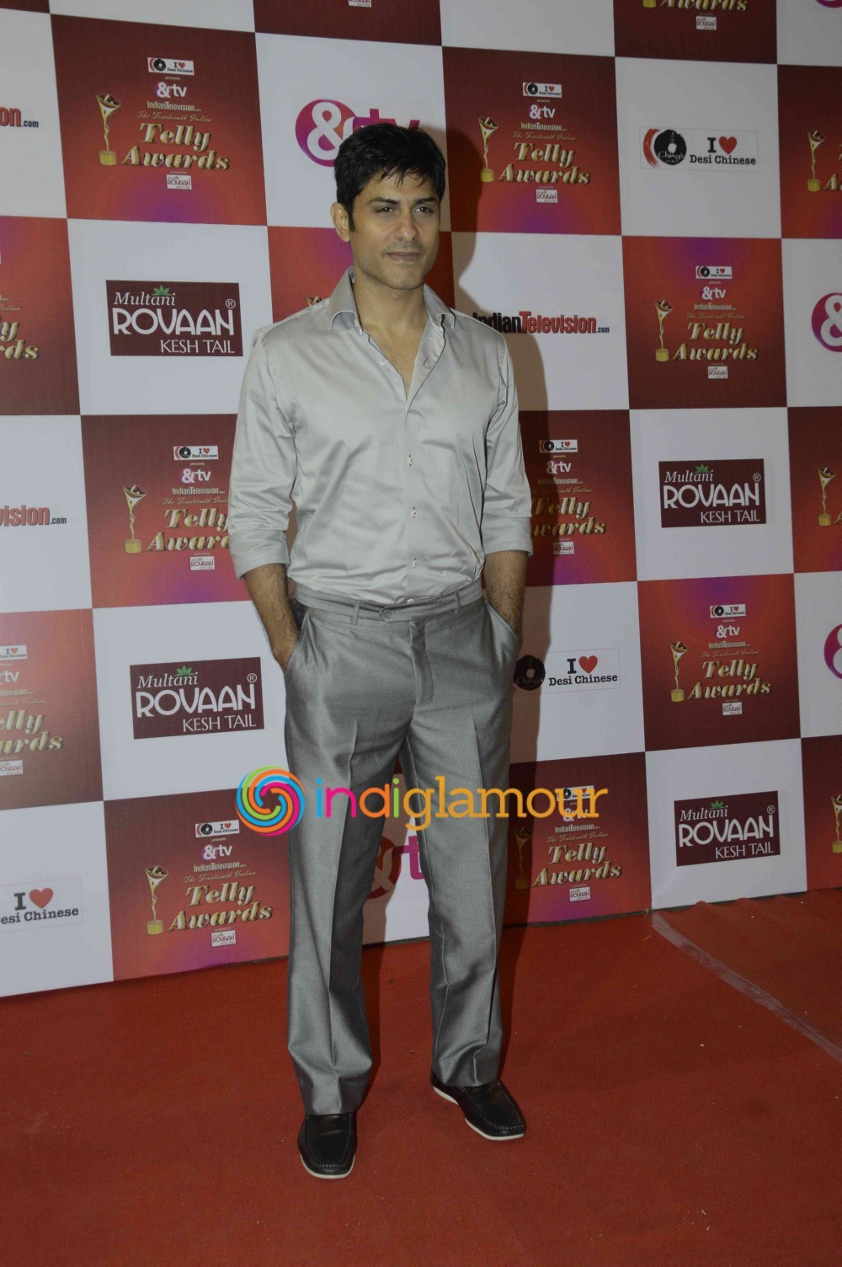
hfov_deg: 29.8
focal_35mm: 45
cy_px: 634
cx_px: 421
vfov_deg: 43.6
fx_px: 1582
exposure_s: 1/160
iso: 800
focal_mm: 30
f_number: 9
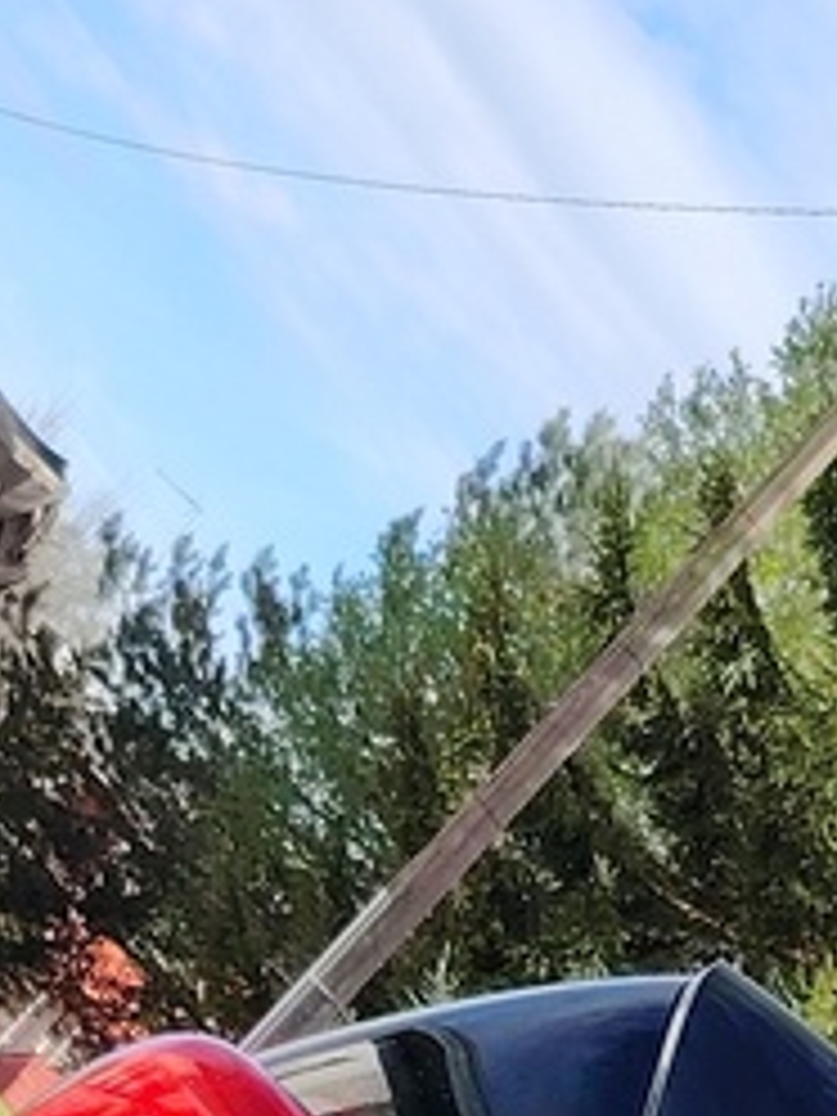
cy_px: 2650
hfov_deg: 9.3
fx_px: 4997
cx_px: 1274
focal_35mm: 155
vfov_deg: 10.9
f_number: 1.75
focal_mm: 5.25
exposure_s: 1/399
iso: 100
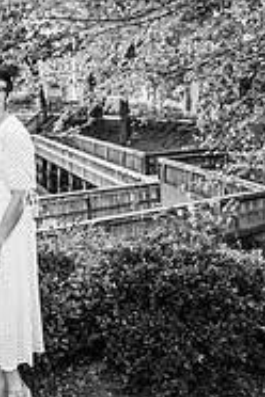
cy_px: 68
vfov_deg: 33.3
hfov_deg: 22.1
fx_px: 640
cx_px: -28
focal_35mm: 58
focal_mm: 24
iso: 320
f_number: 3.2
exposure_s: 1/200
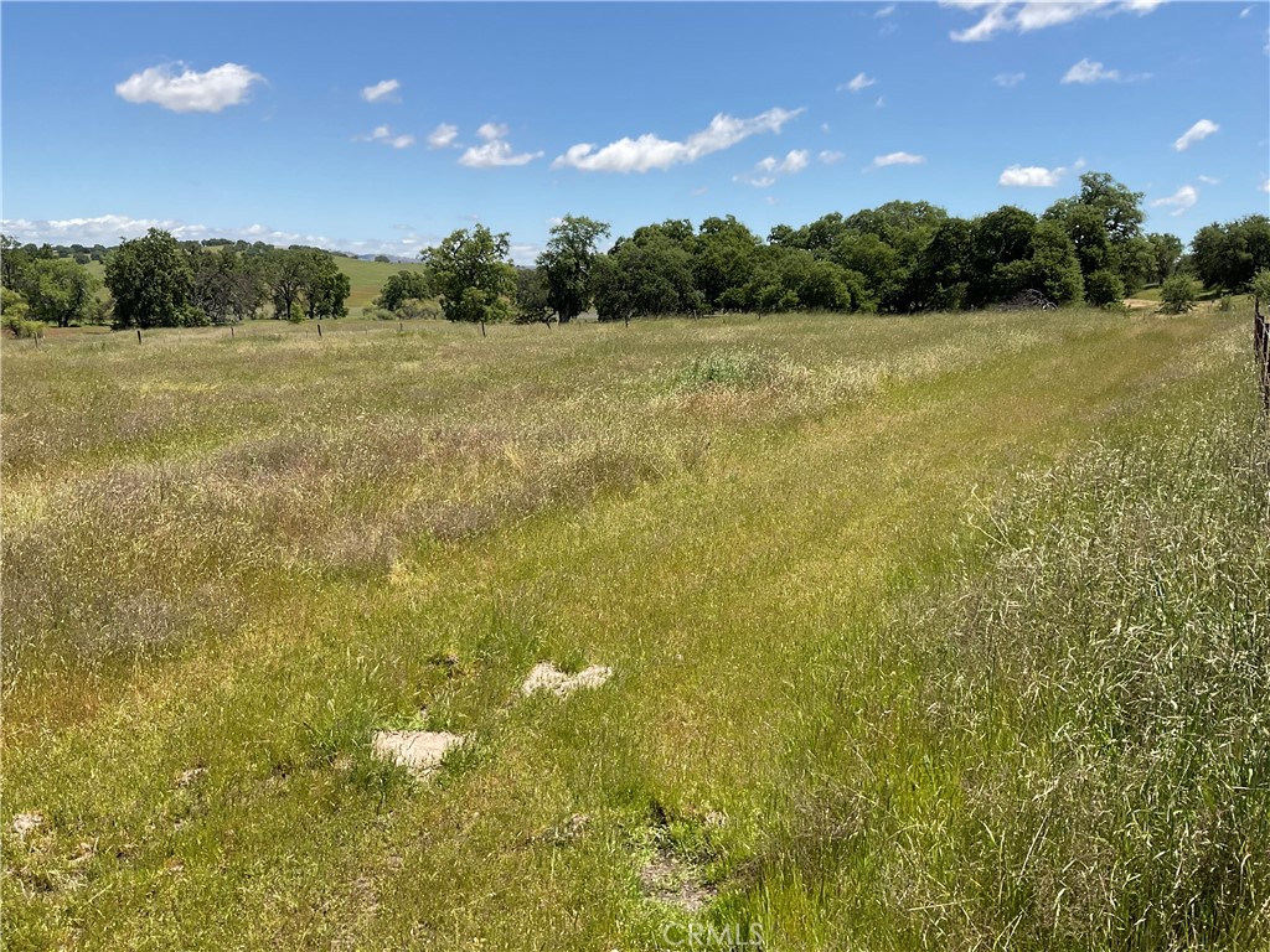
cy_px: 476
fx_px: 1064
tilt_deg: -11.0
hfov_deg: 61.7
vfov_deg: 48.2
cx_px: 635
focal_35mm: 29
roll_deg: +0.6
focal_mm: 3
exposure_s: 1/1577
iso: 16
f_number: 1.8
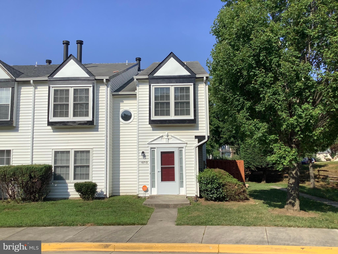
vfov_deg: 45.4
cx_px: 169
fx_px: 303
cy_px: 127
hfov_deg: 58.4
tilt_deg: +4.9
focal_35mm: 31
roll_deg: +0.0
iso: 25
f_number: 2.4
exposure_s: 1/2717
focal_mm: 3.3
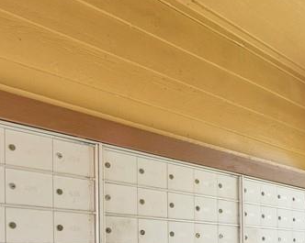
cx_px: 263
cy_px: 248
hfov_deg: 40.3
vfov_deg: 31.9
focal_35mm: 43
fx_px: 388
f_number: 4.5
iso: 100
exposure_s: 1/200
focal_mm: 14
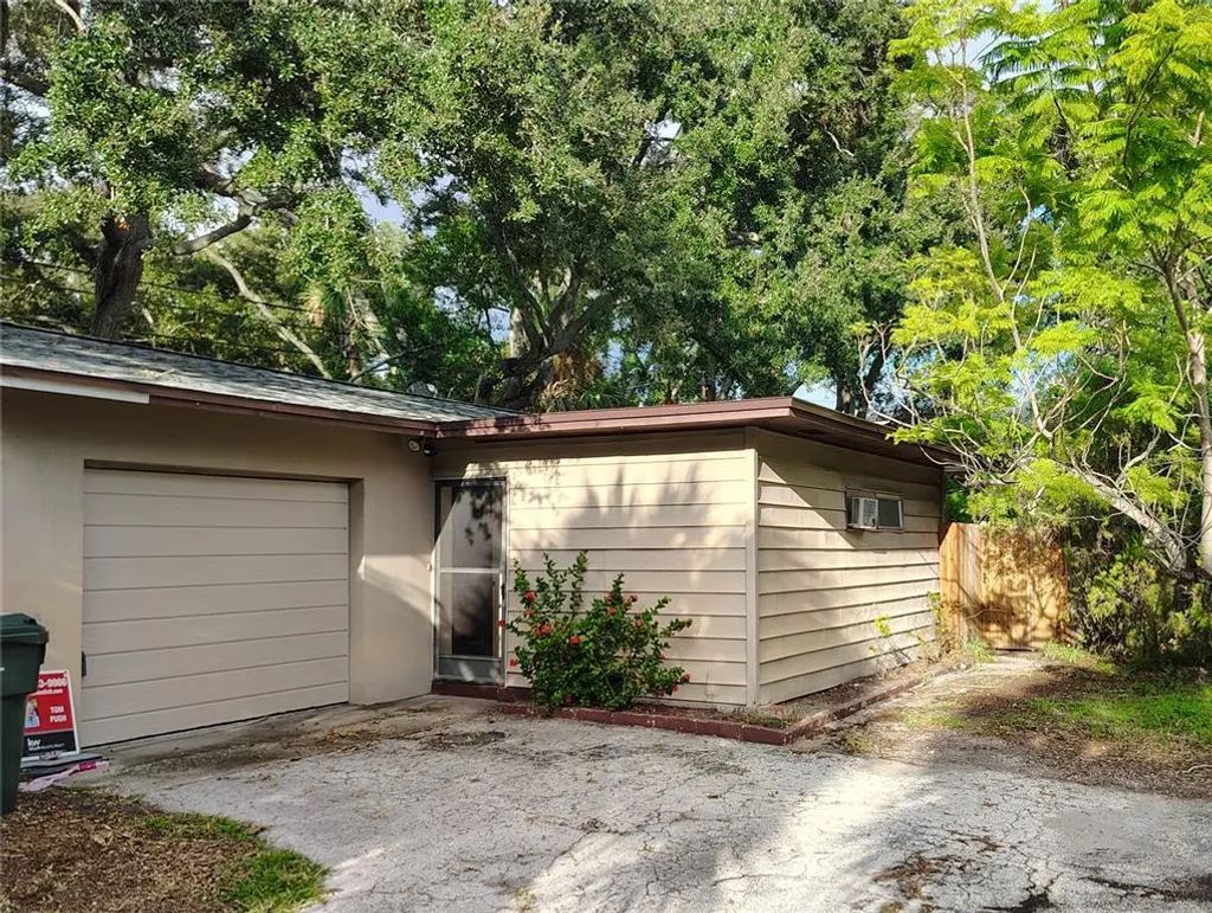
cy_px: 456
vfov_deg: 56.9
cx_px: 606
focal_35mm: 24
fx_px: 841
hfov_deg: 71.5
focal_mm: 5.56
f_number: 1.8
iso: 100
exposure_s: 1/360
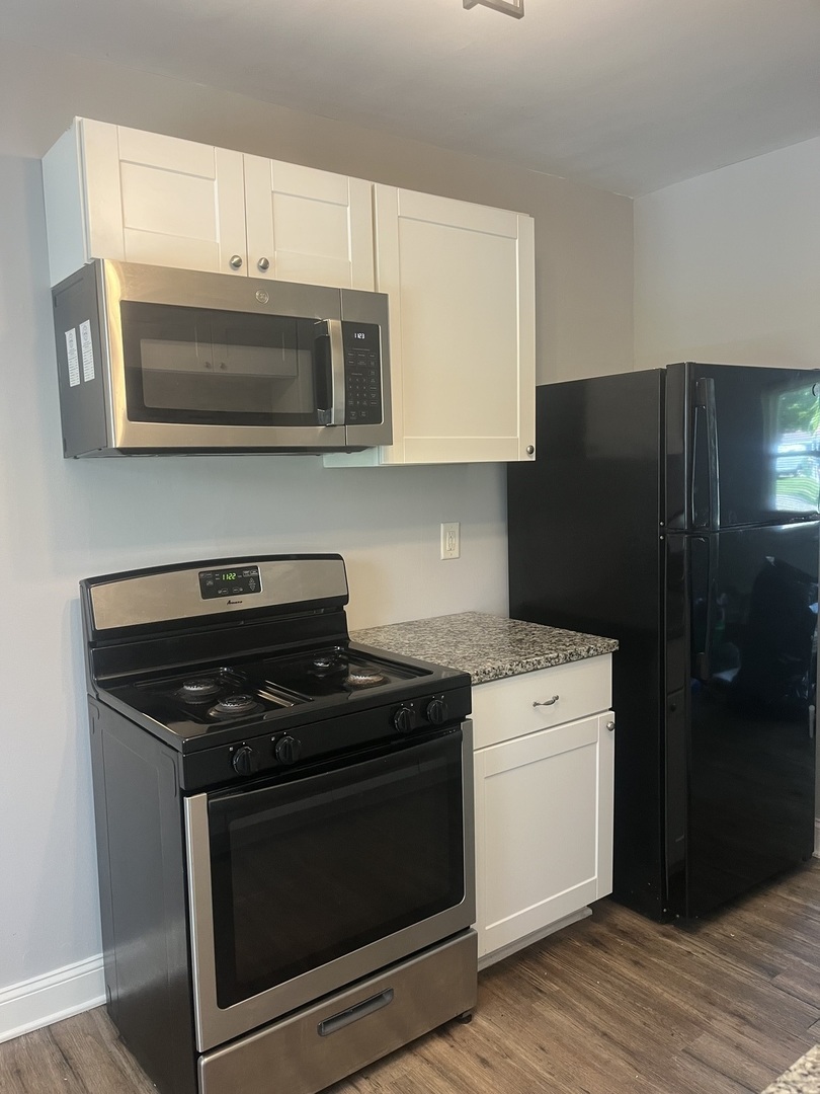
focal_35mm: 26
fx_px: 821
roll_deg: +2.1
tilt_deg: -7.2
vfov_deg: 67.3
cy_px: 547
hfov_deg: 53.1
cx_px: 410
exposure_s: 1/74
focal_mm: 5.1
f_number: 1.6
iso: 125
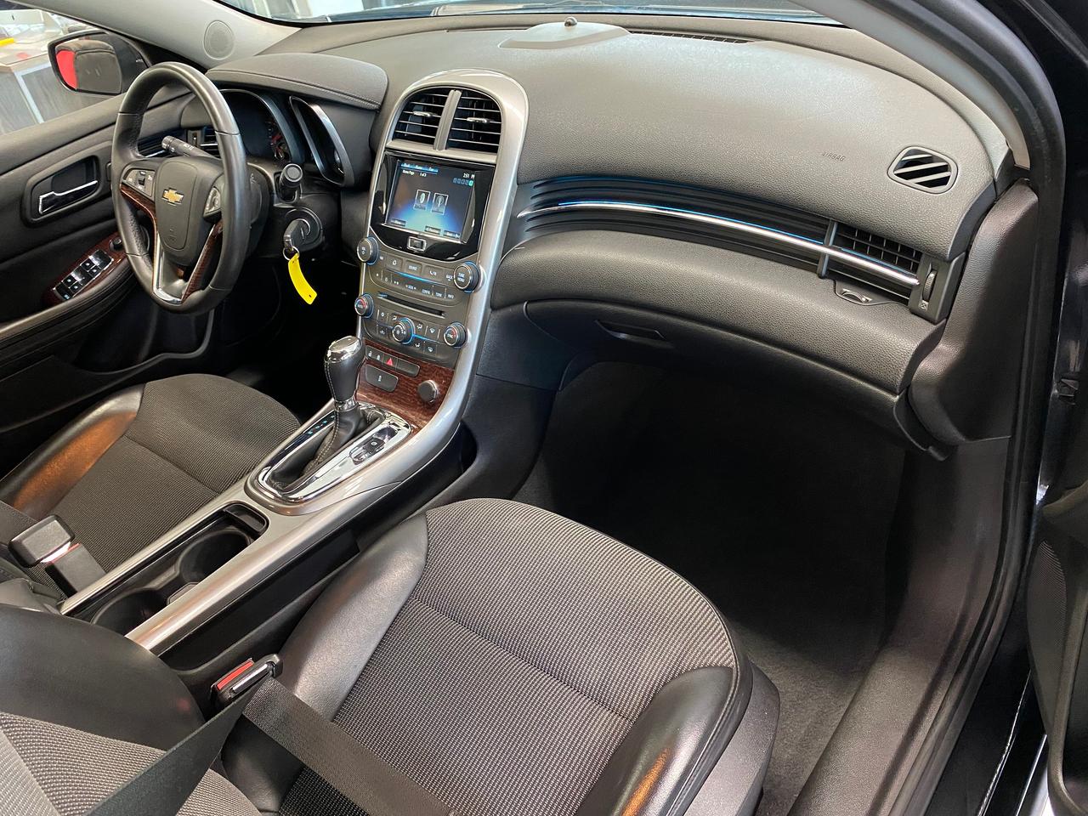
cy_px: 408
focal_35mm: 26
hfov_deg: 67.3
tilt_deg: -36.0
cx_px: 544
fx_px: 817
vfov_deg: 53.1
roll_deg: +10.3
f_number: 1.8
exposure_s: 1/30
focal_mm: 4.25
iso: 500
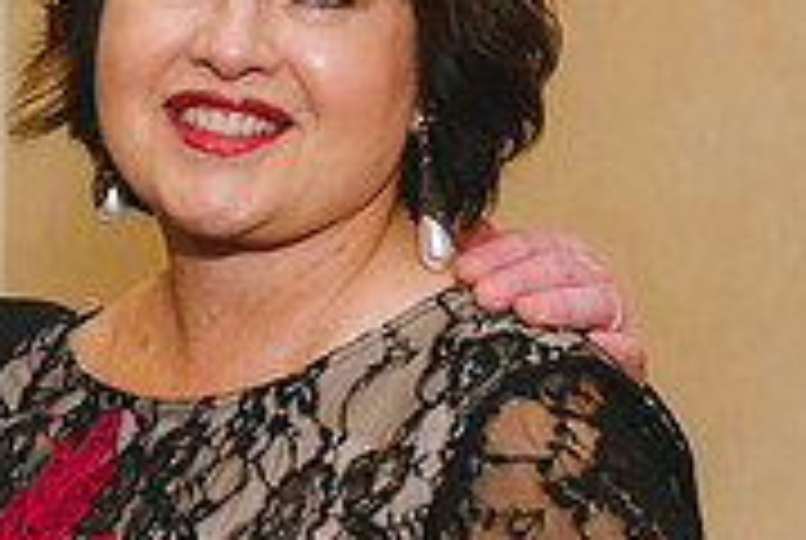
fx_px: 2758
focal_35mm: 123
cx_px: -171
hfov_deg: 16.0
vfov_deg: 11.2
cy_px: 425
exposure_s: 1/125
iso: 3200
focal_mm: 38
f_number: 4
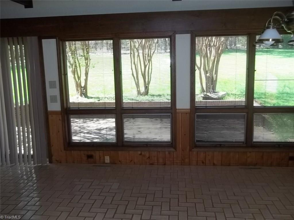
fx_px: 272
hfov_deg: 56.8
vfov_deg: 44.2
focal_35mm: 32
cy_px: 110
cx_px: 147
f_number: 2.9
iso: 100
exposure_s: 1/100
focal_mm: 5.7
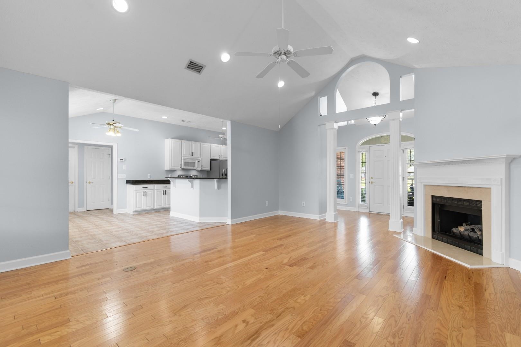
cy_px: 174
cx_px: 260
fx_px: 217
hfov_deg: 100.4
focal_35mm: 15
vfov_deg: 77.3
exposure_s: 1/5
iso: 100
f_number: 4.5
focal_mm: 10
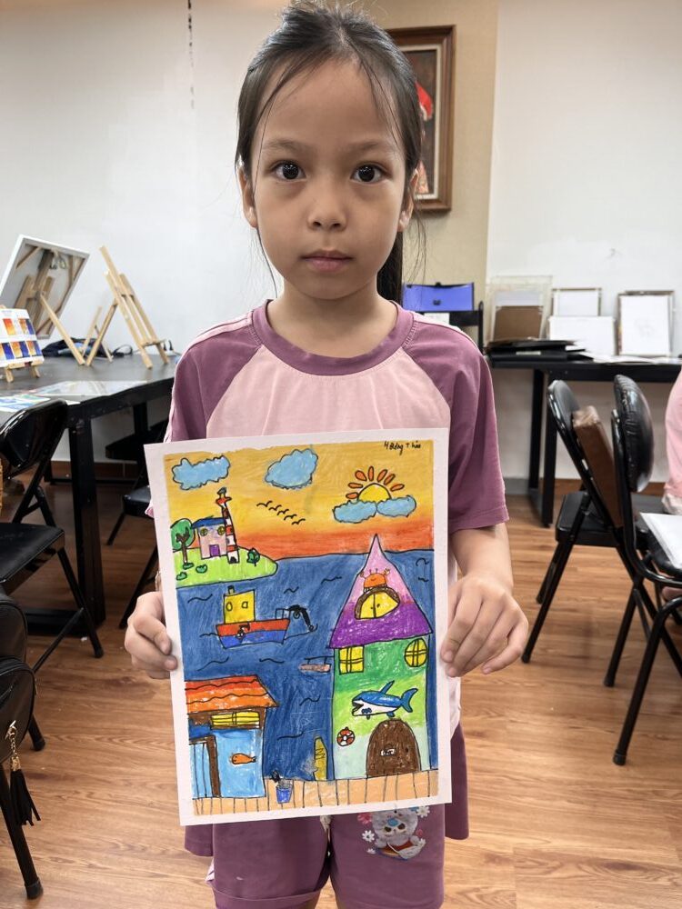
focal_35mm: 26
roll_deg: +0.5
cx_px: 341
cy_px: 454
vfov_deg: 67.3
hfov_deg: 53.1
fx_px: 683
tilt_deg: -13.1
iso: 100
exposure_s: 1/121
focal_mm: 5.1
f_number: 1.6
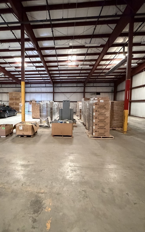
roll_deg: +0.0
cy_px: 115
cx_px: 55
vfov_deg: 85.1
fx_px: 126
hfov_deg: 58.9
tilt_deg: -4.7
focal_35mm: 20
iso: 1250
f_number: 2.2
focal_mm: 2.22
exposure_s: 1/55
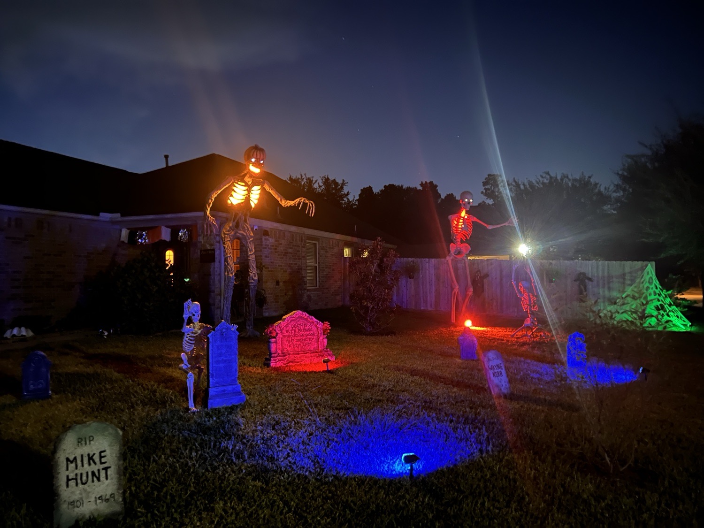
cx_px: 352
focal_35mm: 26
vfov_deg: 53.1
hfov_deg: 67.3
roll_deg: +0.9
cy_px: 264
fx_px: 529
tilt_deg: +2.8
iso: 1000
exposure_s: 1/5
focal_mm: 5.7
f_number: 1.5
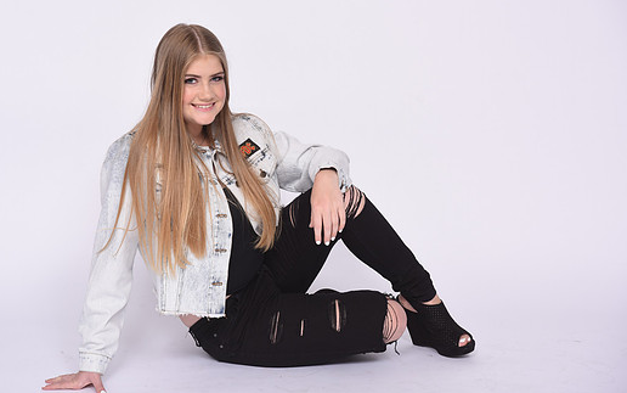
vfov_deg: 20.6
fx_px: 1077
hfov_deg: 32.4
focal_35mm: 63
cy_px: 175
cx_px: 279
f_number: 9
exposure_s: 1/125
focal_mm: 55
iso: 160
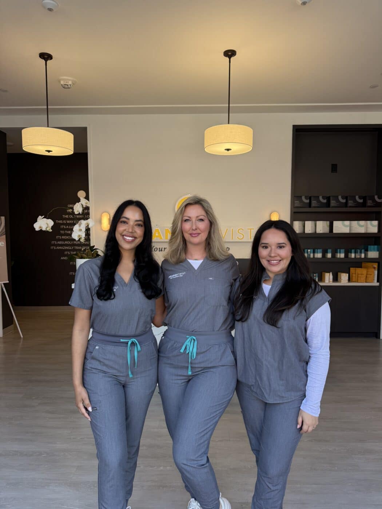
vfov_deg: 71.6
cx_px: 191
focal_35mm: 24
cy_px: 254
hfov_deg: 56.8
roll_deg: +0.1
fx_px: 353
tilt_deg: -3.3
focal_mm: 6.76
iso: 100
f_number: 1.78
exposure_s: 1/269
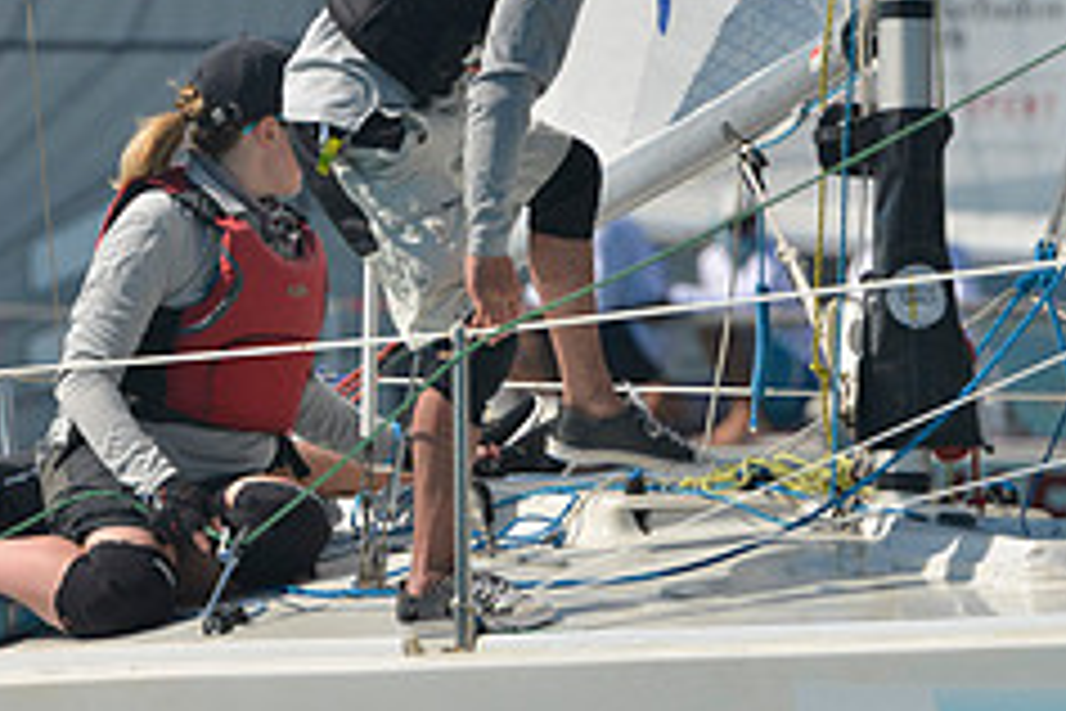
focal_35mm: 735
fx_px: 21762
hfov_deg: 2.8
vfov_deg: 1.9
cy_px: 551
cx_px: 319
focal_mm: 300
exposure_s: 1/1250
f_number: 7.1
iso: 200
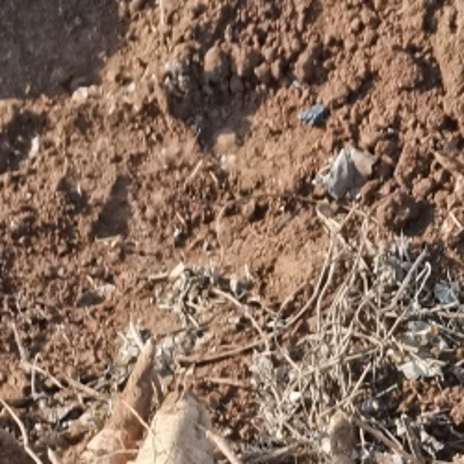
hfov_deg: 17.7
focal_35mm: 98
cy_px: 780
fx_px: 1486
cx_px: 278
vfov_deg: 15.7
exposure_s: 1/365
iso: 50
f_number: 1.8
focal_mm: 5.58
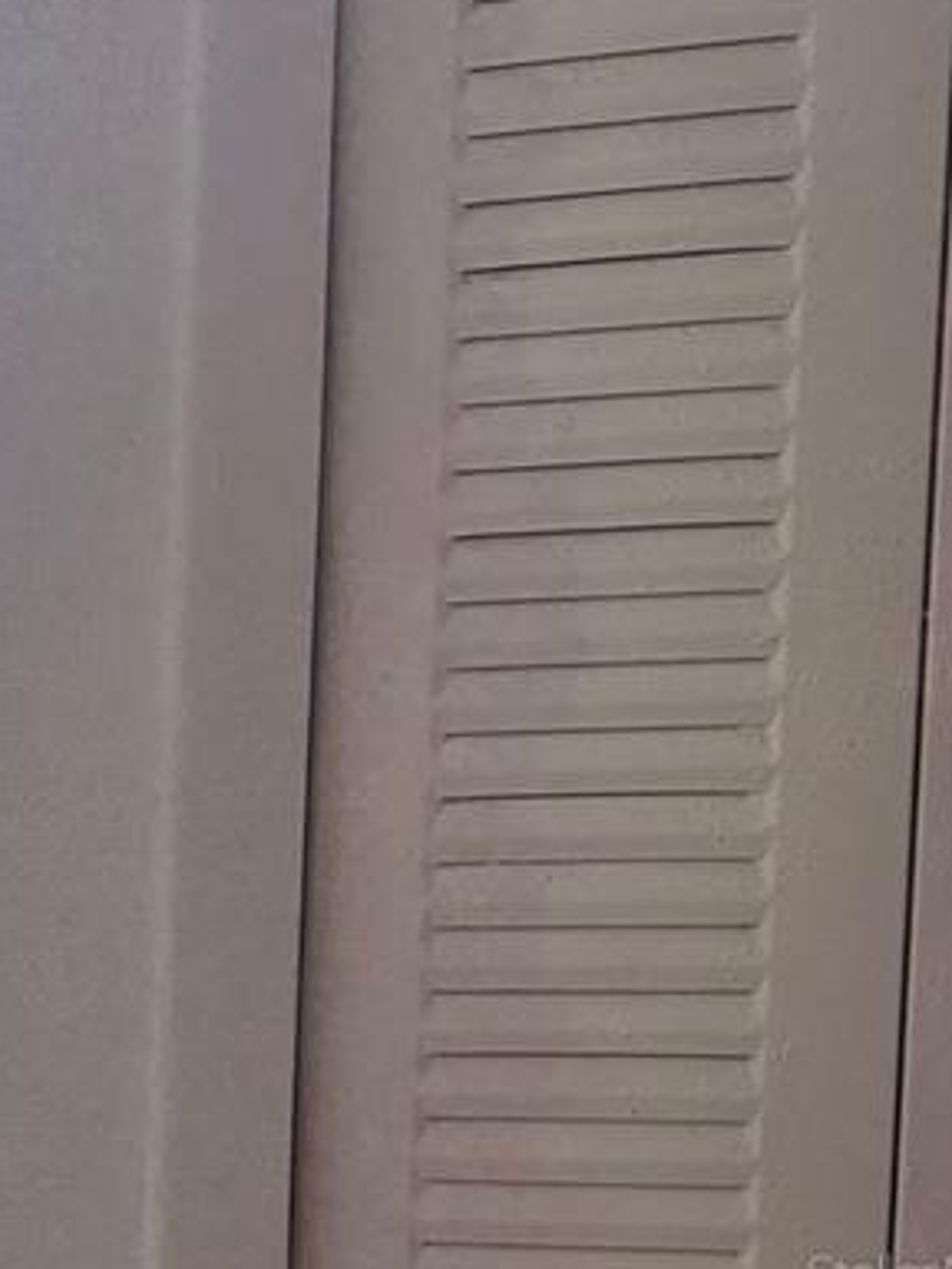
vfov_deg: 24.8
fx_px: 2750
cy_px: 1272
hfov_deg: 17.7
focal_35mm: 75
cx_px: -446
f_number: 1.78
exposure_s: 1/236
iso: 160
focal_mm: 6.76
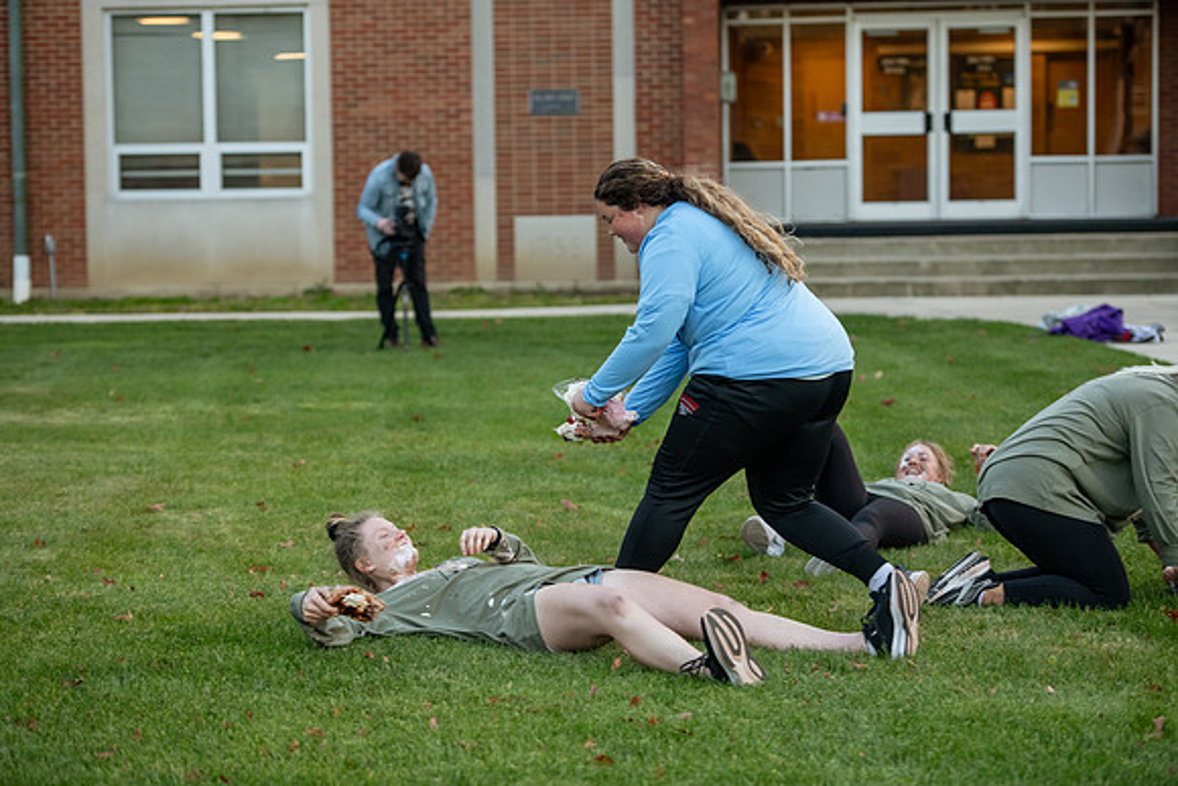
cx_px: 589
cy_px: 393
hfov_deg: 21.5
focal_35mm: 95
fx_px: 3109
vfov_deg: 14.4
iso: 1000
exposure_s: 1/500
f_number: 3.2
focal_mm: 95
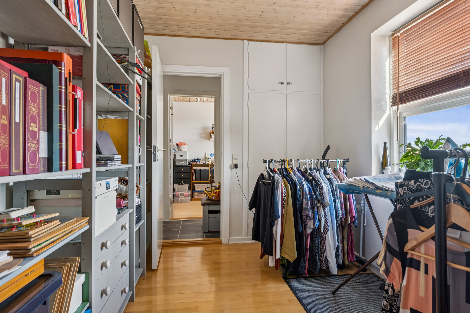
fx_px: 284
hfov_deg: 79.2
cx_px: 235
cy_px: 156
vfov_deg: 57.8
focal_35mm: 22
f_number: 8
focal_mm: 14.5
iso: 200
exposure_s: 1/30
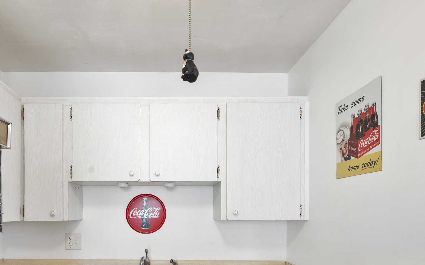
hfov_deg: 76.0
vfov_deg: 50.0
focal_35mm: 23
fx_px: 266
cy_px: 210
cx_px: 164
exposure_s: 4
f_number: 8
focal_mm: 14
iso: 100
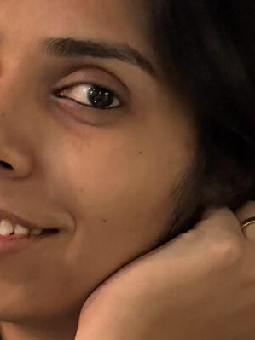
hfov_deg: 9.6
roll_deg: +1.0
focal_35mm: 154
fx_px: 1513
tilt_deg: +0.0
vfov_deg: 12.6
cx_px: 20
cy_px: 361
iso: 1000
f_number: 1.78
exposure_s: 1/33
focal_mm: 6.76
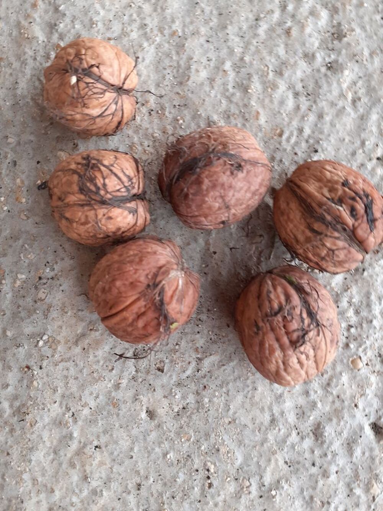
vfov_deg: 65.3
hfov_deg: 51.4
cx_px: 192
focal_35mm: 27
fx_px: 398
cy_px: 256
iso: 100
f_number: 1.9
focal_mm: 3.6
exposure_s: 1/50
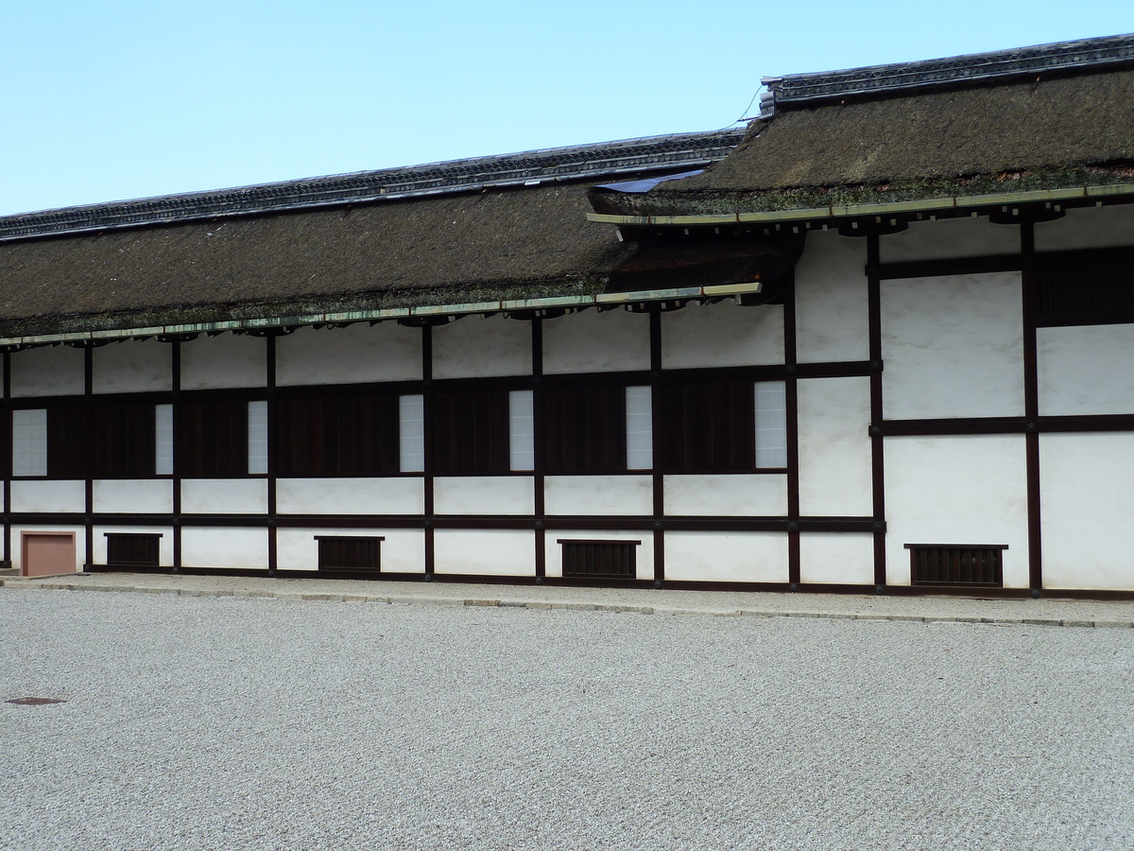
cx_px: 567
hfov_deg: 42.9
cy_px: 426
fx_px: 1441
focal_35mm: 44
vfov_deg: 32.9
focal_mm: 7.3
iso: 80
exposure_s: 1/250
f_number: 4
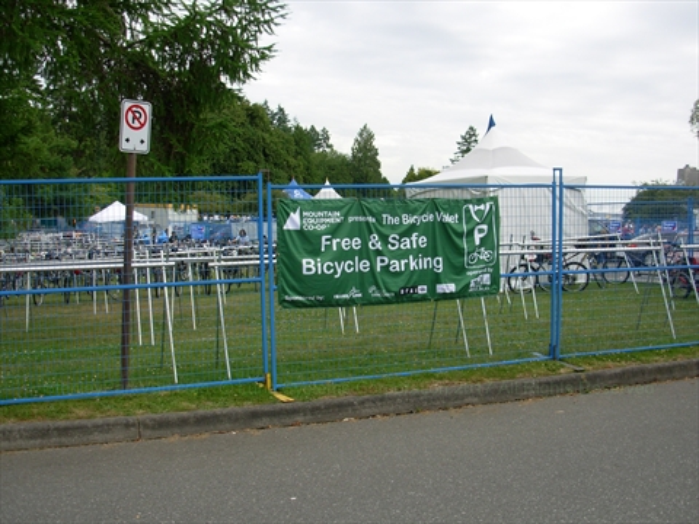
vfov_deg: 37.7
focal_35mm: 38
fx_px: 767
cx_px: 350
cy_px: 262
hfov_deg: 49.0
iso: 50
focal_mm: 6.3
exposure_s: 1/609
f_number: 2.9
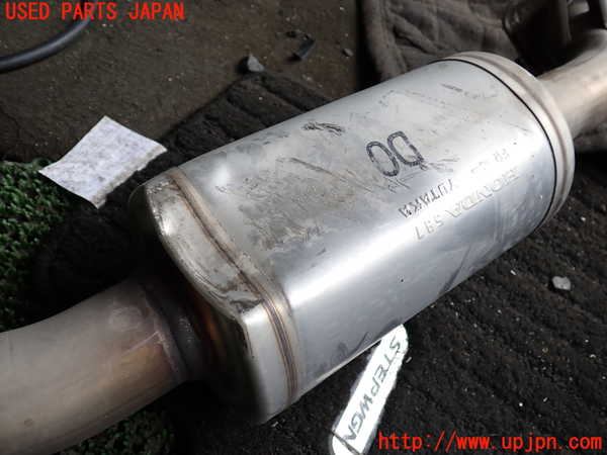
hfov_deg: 60.0
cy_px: 228
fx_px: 526
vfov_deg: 46.8
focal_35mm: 30
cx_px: 304
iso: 100
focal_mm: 5.4
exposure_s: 1/200
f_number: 2.3
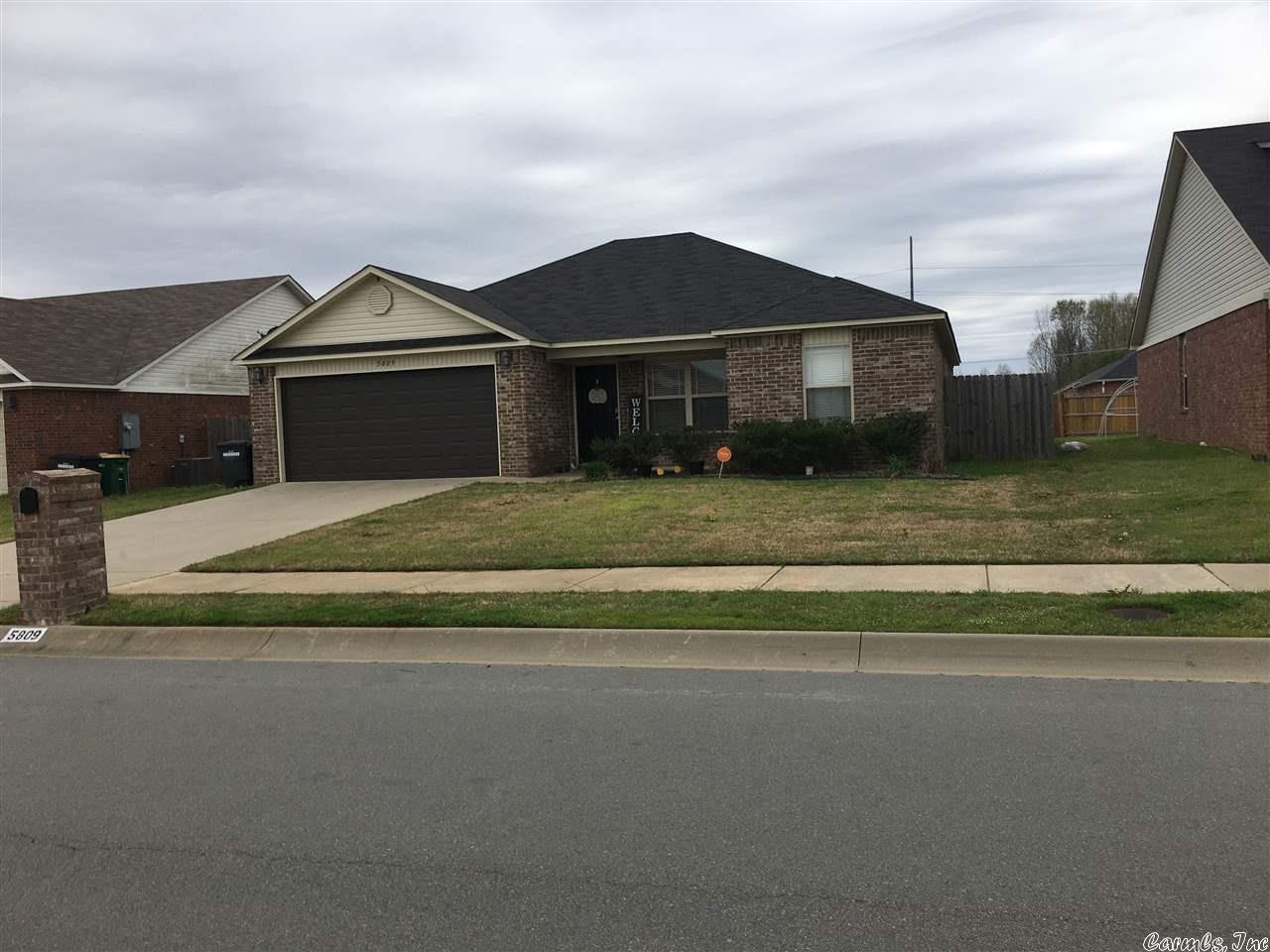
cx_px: 635
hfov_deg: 61.7
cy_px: 476
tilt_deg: -0.8
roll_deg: +2.9
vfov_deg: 48.2
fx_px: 1064
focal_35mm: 29
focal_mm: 4.15
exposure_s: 1/1451
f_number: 2.2
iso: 25
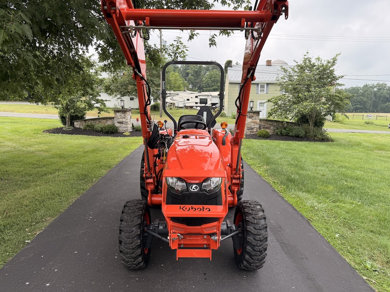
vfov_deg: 56.8
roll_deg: -0.2
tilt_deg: -6.8
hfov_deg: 71.6
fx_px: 270
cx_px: 195
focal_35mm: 24
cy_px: 146
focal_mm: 6.76
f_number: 1.78
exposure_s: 1/1727
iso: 100
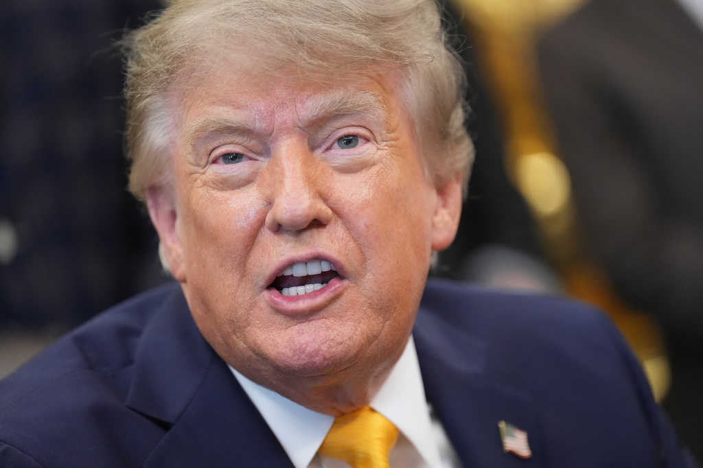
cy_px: 234
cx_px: 352
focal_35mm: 200
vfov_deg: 6.9
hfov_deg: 10.3
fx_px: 3904
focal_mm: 200
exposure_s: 1/200
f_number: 2.8
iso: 4000
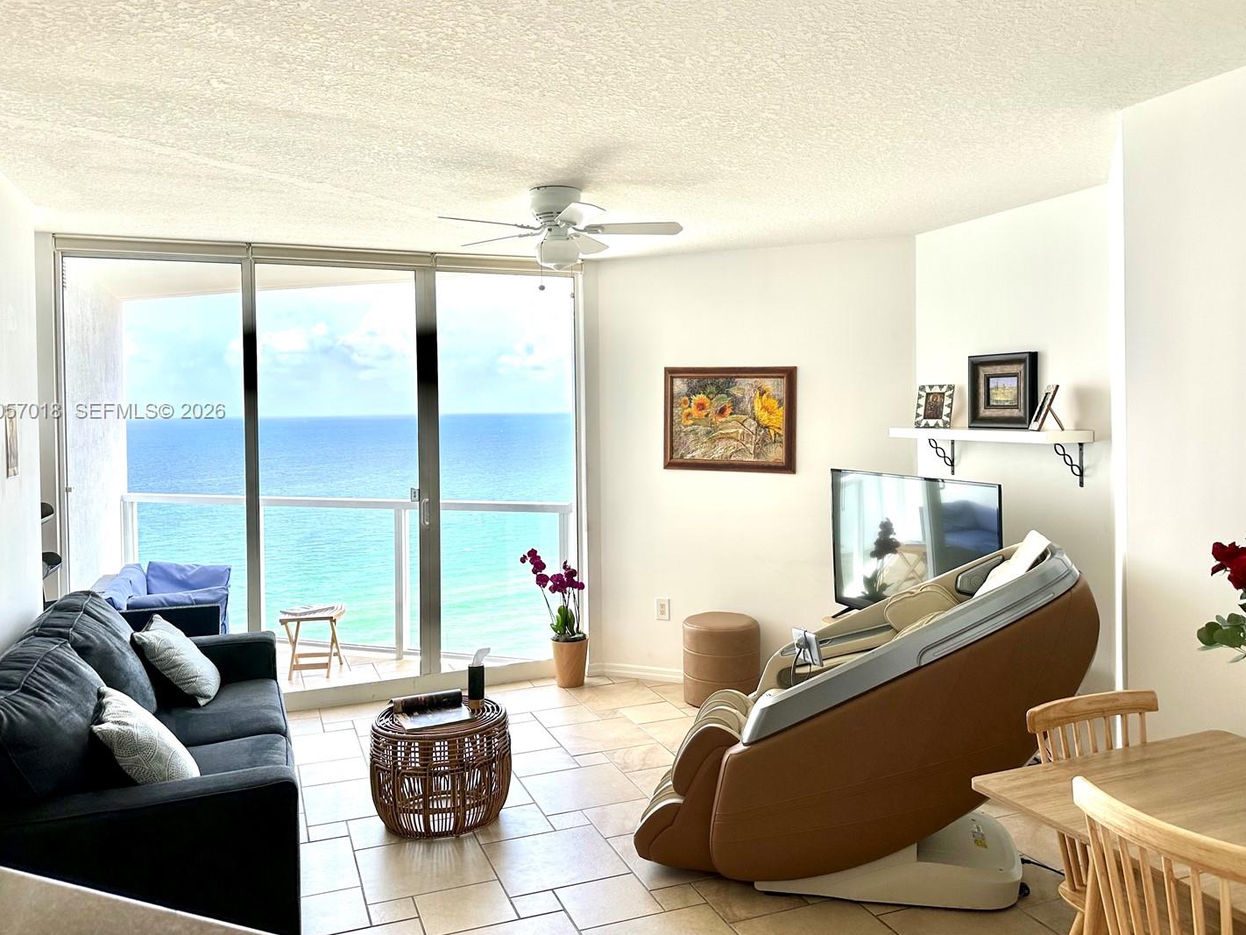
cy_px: 412
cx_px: 653
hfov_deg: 65.3
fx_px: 972
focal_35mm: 27
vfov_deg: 51.2
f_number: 1.78
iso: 80
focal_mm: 6.86
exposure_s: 1/437
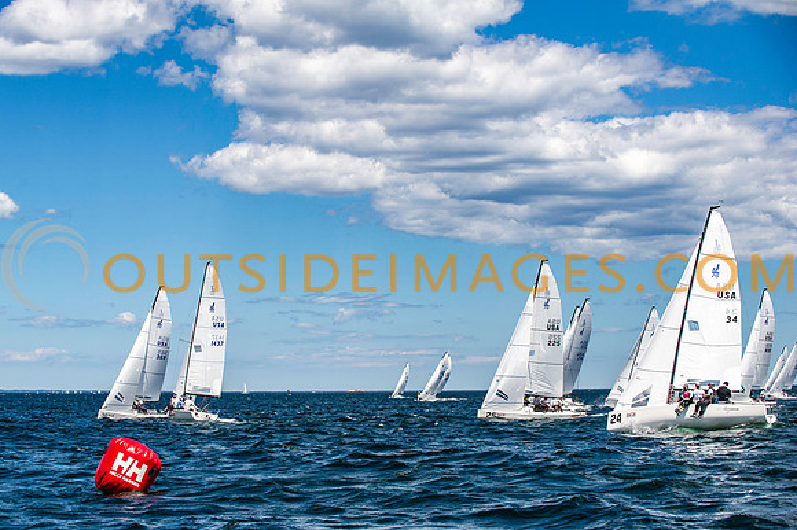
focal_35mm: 86
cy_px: 284
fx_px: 1898
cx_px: 370
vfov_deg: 15.9
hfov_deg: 23.7
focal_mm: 80
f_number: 5.6
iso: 500
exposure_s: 1/4000
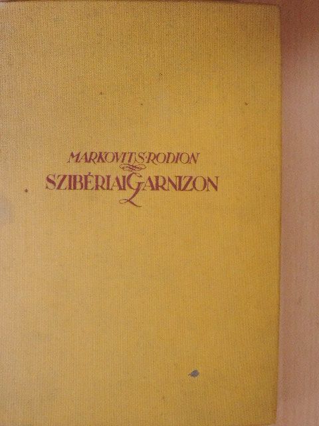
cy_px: 213
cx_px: 160
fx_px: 676
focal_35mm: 55
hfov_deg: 26.6
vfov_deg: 34.9
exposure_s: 1/100
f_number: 3.7
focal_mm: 9.8
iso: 1600
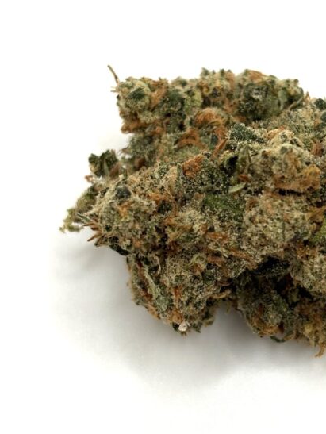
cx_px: 264
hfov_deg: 15.5
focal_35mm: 95
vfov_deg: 20.6
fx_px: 1192
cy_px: 190
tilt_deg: -66.7
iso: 32
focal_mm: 5.96
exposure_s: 1/424
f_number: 1.6
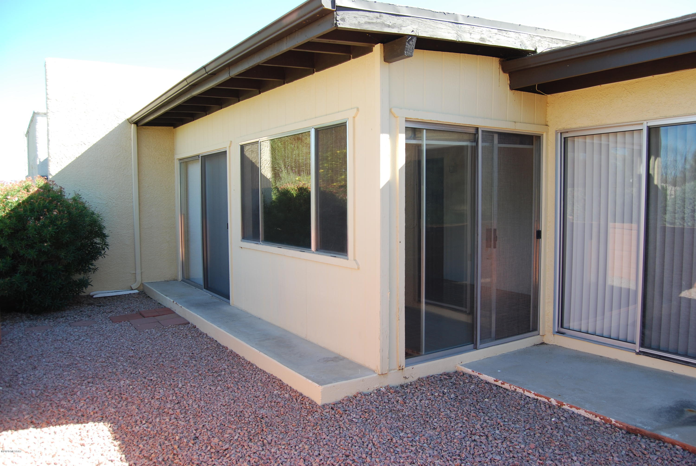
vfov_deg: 48.0
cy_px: 233
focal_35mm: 27
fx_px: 523
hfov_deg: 67.3
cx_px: 348
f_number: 5.6
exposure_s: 1/125
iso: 125
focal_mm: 18
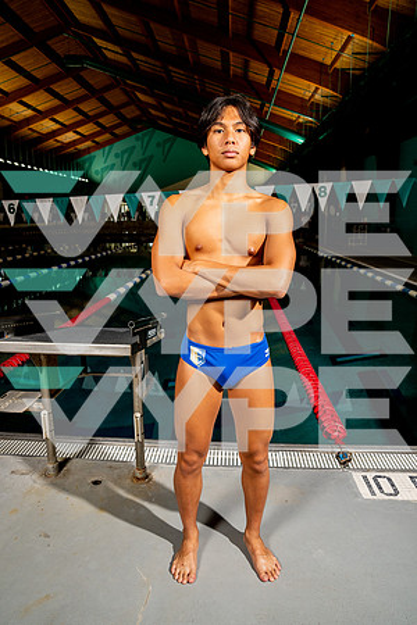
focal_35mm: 24
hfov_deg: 53.1
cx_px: 208
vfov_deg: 73.7
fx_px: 417
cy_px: 312
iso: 500
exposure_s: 1/125
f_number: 7.1
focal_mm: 24
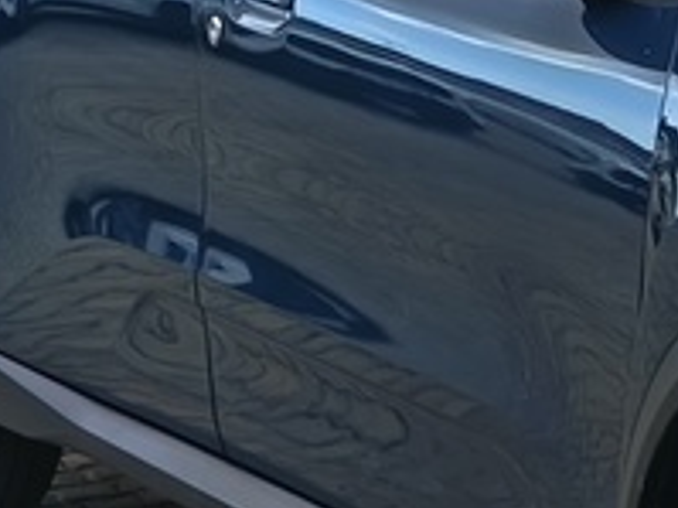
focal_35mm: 180
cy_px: 181
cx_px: 1206
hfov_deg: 10.4
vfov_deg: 8.2
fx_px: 3523
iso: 100
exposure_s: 1/203
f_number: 1.75
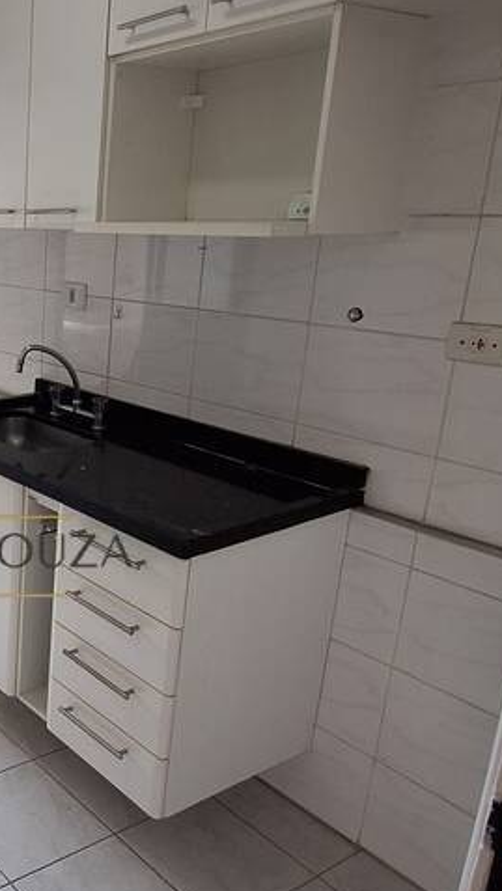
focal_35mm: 32
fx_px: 757
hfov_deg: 30.4
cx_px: -119
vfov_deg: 61.0
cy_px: 432
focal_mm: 1.74
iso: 50
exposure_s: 1/60
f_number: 2.2
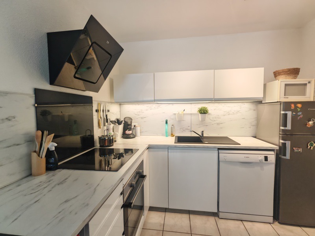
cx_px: 158
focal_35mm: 16
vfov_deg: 78.1
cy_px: 118
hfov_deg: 94.5
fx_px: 146
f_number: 2.2
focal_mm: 1.96
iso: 125
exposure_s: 1/50
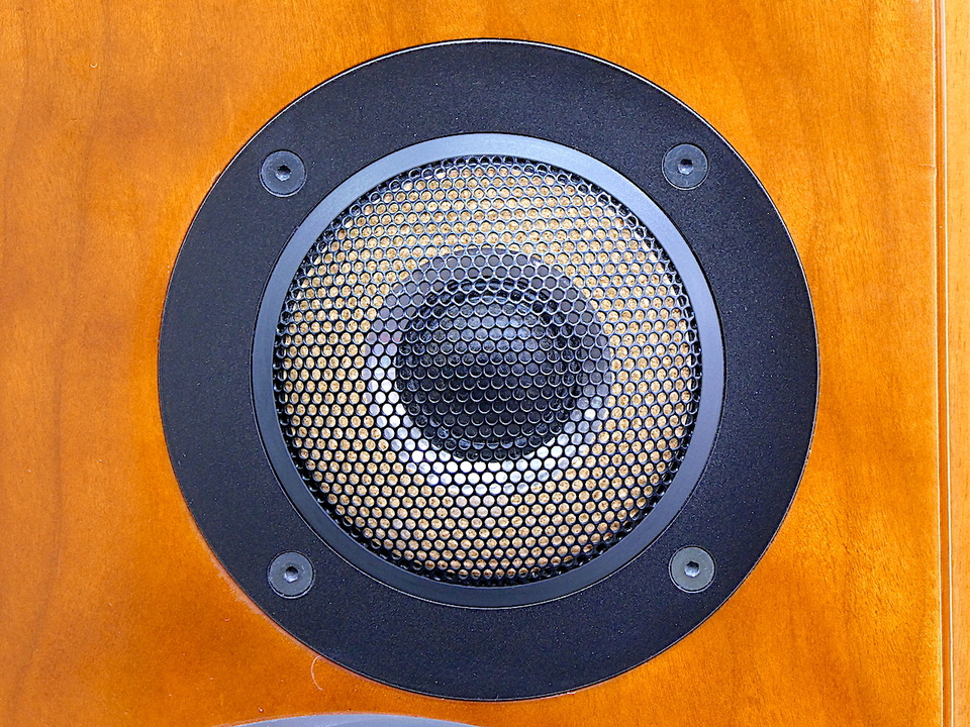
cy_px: 364
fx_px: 4231
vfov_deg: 9.8
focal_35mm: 151
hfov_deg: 13.1
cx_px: 485
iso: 200
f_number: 5.4
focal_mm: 27.1
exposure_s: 1/3.2
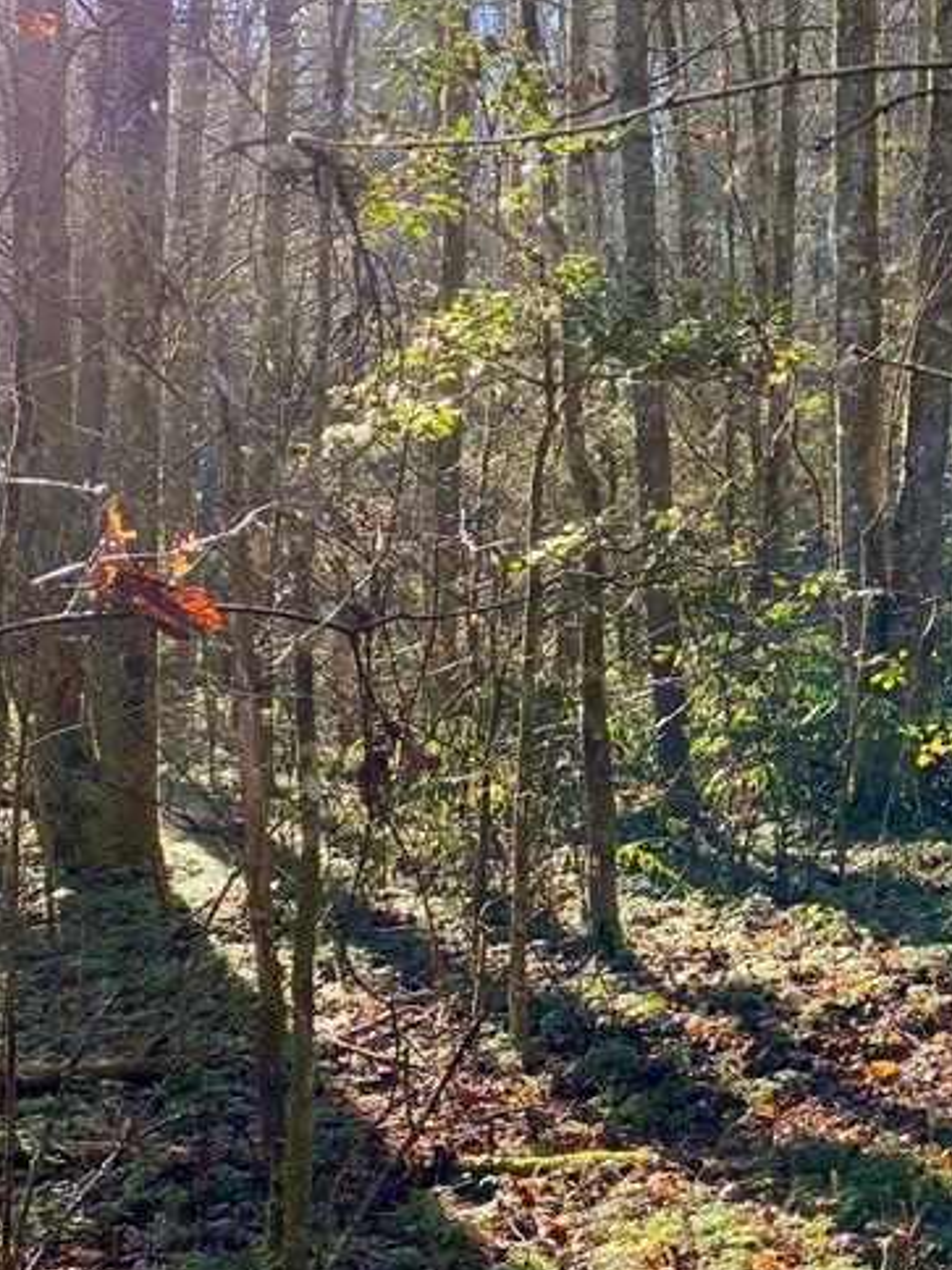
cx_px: 900
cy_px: 656
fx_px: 2017
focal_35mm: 55
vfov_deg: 34.9
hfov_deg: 25.5
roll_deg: -1.7
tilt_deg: +3.9
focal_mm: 4.25
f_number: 1.8
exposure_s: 1/249
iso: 32
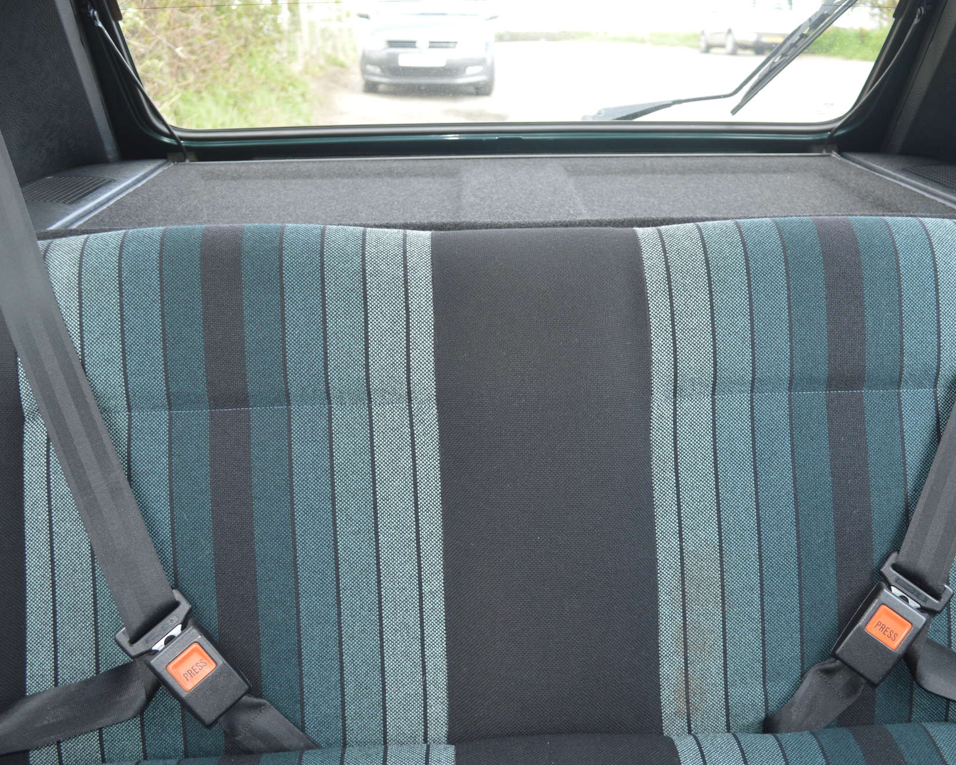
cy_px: 379
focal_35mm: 31
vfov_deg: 47.1
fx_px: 877
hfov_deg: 57.1
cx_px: 526
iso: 320
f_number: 4
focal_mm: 18
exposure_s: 1/125
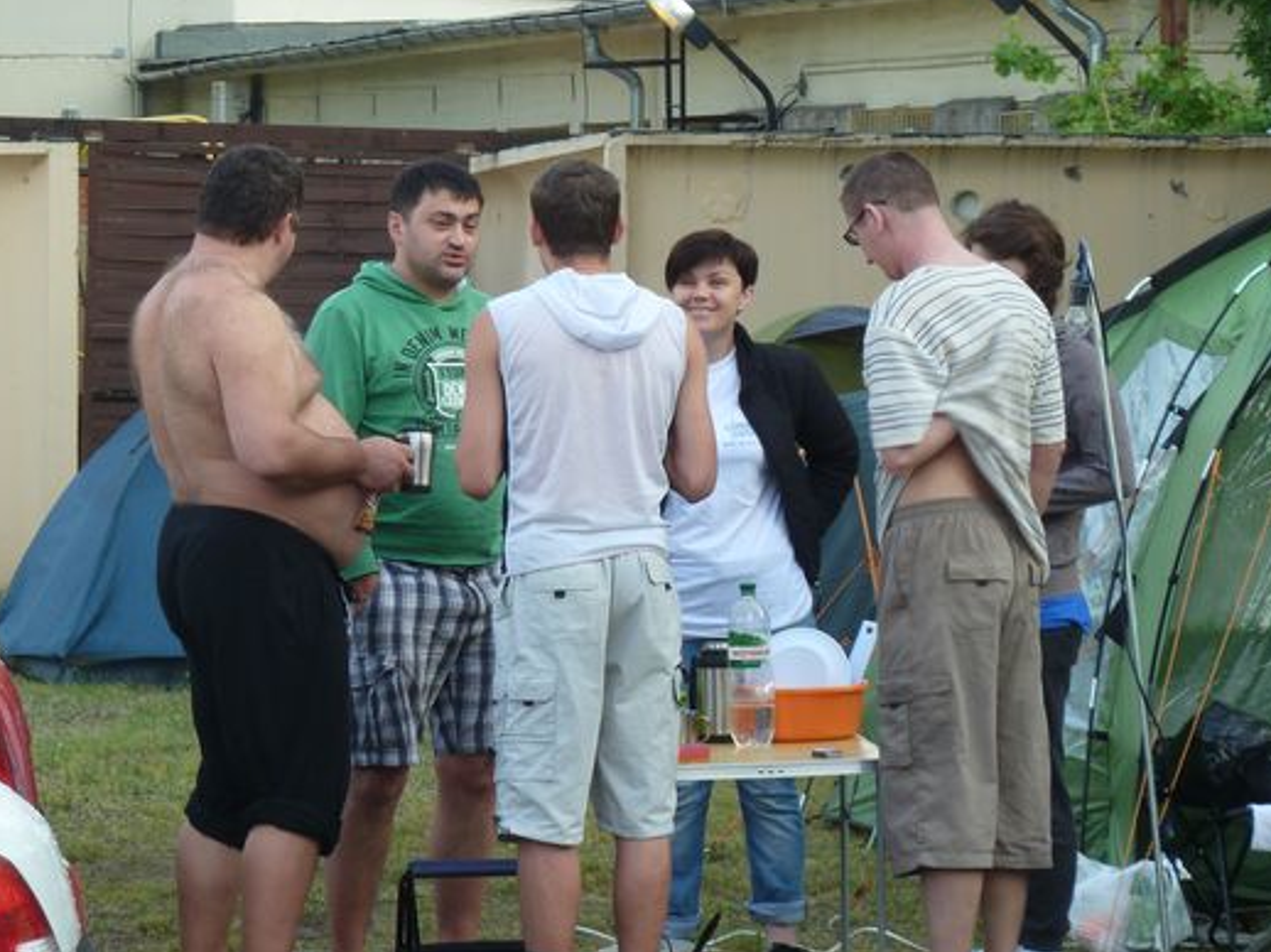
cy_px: 449
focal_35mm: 209
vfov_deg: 7.1
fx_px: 7670
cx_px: 520
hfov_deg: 9.5
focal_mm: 27.8
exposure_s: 1/60
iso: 80
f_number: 4.5
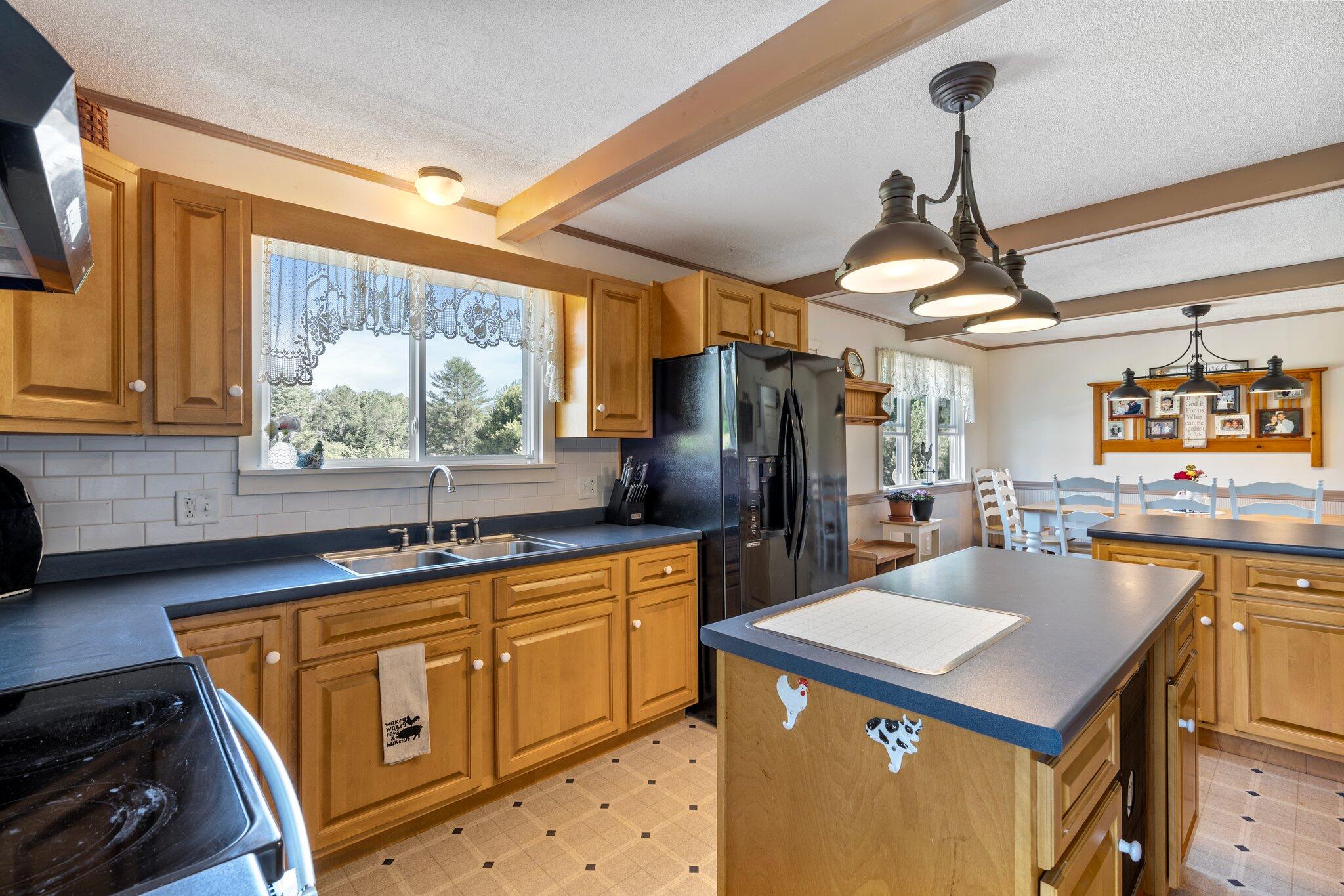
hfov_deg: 96.7
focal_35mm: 16
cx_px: 672
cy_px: 448
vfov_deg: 73.7
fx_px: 597
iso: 64
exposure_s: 2.5
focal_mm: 16
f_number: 9
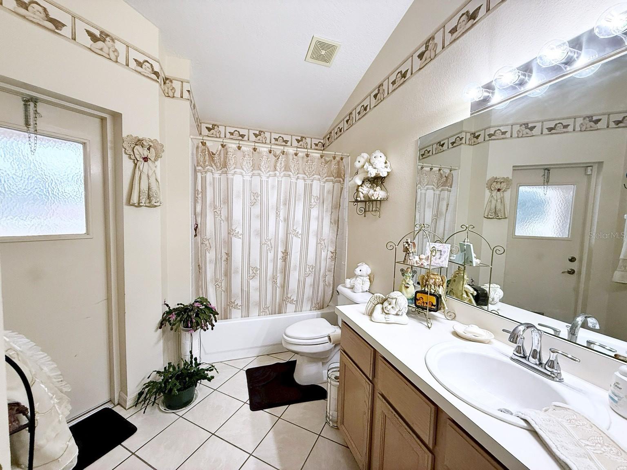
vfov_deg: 85.7
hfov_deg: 102.1
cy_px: 235
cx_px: 314
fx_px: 254
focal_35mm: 14
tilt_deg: -3.7
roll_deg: -2.1
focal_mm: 2.22
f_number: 2.2
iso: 250
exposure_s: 1/120
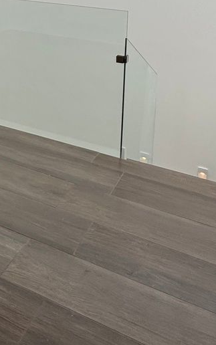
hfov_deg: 27.1
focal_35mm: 46
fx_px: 433
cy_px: -25
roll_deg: -1.6
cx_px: 26
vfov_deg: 37.2
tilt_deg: -3.2
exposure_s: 1/1126
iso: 50
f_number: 2.2
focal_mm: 2.22
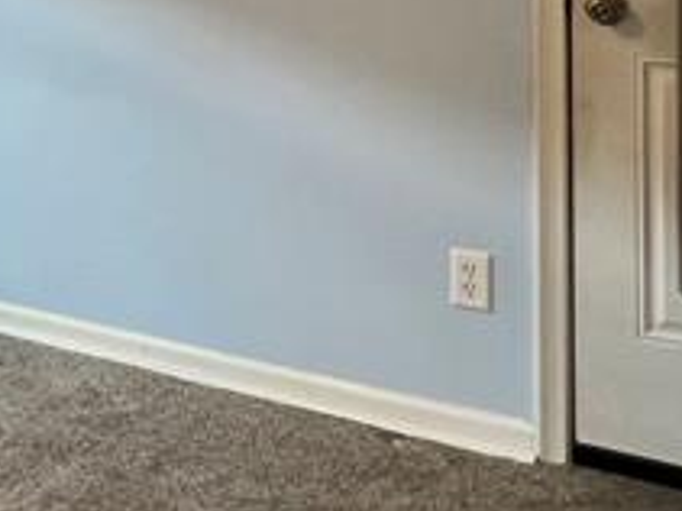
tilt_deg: -1.0
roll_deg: +2.1
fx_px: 1241
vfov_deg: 20.8
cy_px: -181
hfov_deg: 27.9
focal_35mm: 63
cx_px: -81
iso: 250
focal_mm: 1.57
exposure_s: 1/60
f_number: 1.8
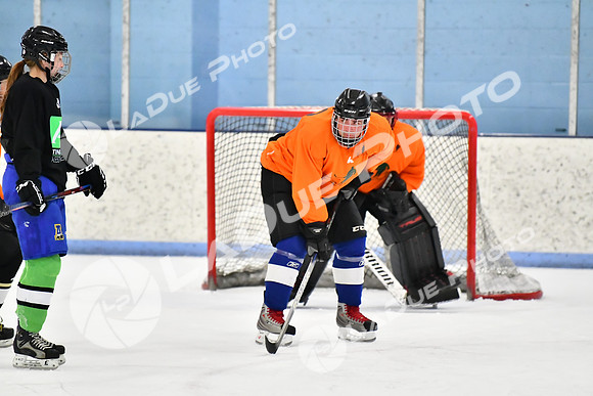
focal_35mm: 285
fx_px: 4695
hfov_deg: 7.2
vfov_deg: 4.8
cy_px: 198
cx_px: 296
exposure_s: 1/1250
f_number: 2.8
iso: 6400
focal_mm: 190
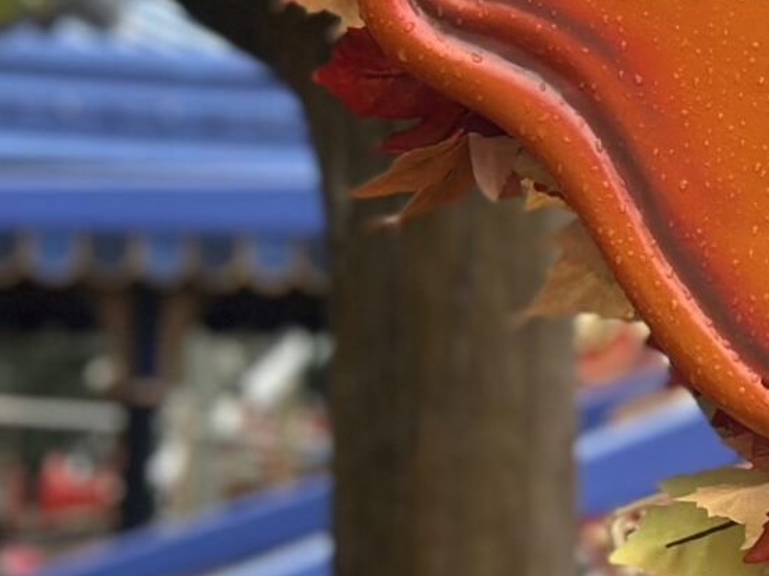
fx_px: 4930
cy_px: 36
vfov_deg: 6.7
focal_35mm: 222
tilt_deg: +6.3
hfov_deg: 8.4
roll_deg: +0.1
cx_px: 1556
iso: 100
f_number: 1.78
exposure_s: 1/1916
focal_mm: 6.86
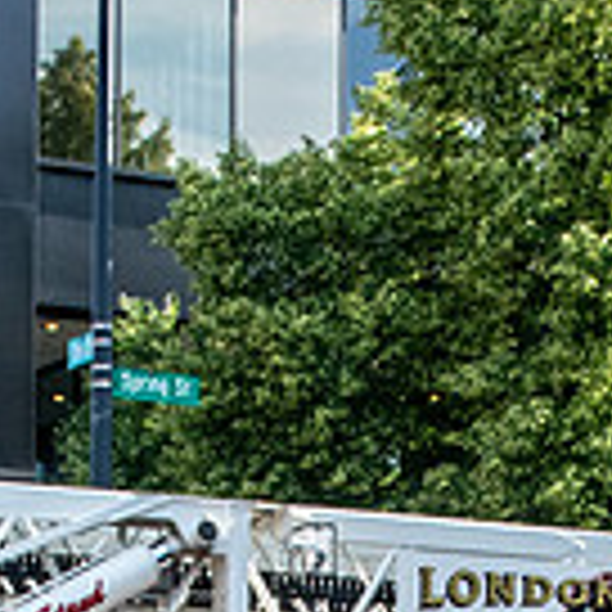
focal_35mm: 126
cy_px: 888
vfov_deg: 13.2
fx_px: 2520
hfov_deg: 13.8
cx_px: 477
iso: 320
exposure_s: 1/250
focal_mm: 16
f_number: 13
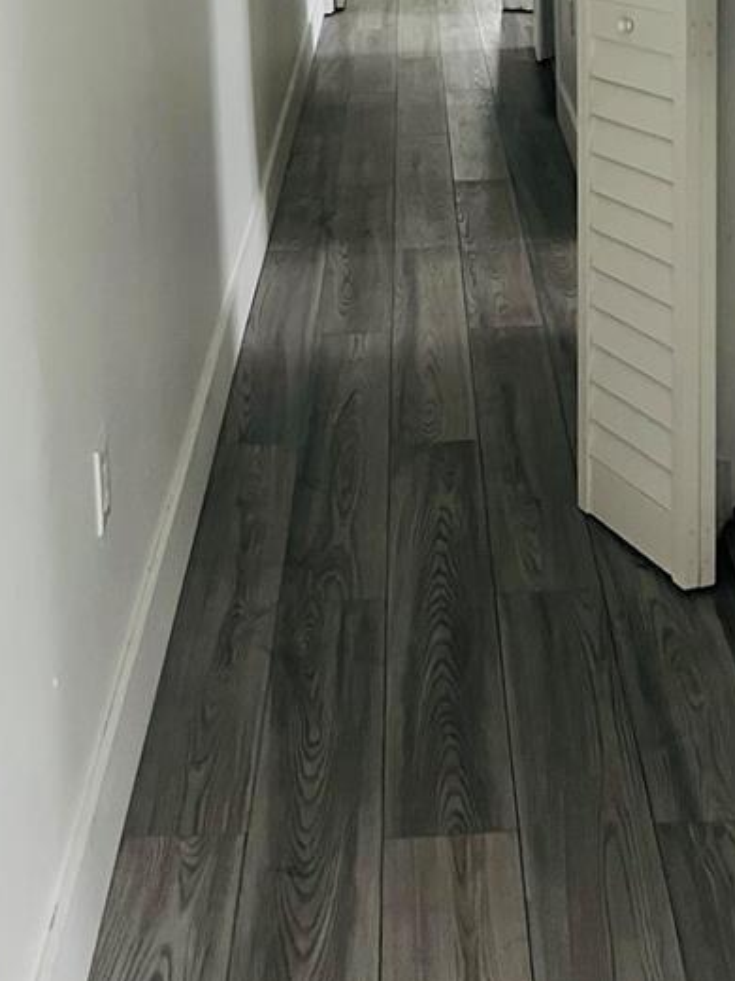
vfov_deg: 29.4
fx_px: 1699
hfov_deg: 24.4
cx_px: 433
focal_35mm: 60
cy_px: -64
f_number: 1.5
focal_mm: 5.7
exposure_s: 1/60
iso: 160
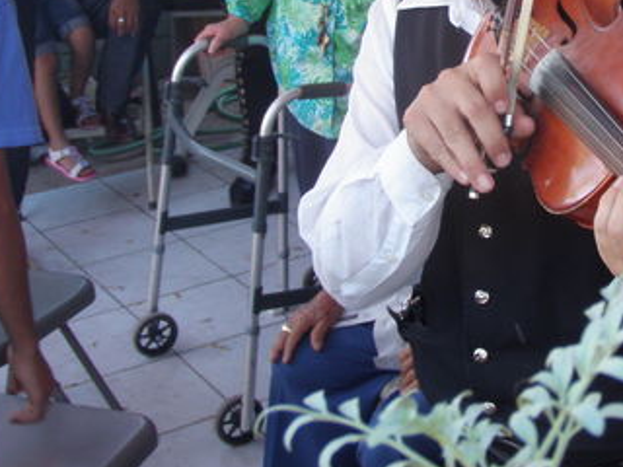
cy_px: 84
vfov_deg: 19.2
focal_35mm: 76
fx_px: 1368
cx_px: 531
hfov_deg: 25.1
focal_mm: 6.7
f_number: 3.5
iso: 80
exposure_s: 1/40
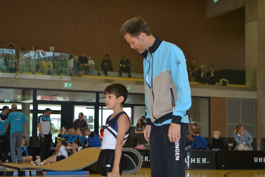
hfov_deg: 28.1
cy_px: 88
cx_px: 132
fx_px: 530
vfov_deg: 18.9
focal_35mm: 72
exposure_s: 1/125
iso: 360
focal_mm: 48
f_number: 5.6
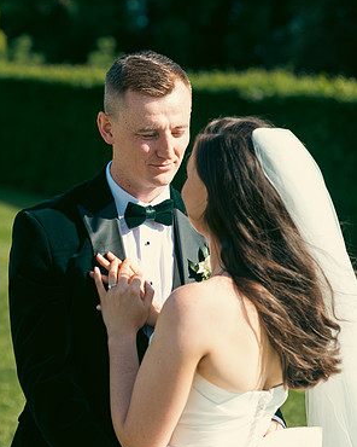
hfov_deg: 14.7
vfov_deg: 18.3
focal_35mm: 105
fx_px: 1387
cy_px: 259
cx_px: 177
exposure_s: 1/800
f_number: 3.5
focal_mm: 92
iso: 200
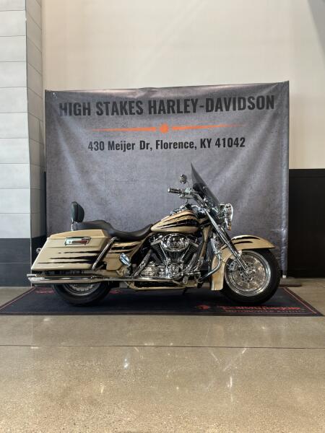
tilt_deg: -1.3
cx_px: 162
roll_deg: +0.3
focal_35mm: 28
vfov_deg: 63.4
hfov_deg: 49.7
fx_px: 351
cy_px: 216
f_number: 1.8
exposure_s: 1/109
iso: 64
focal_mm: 3
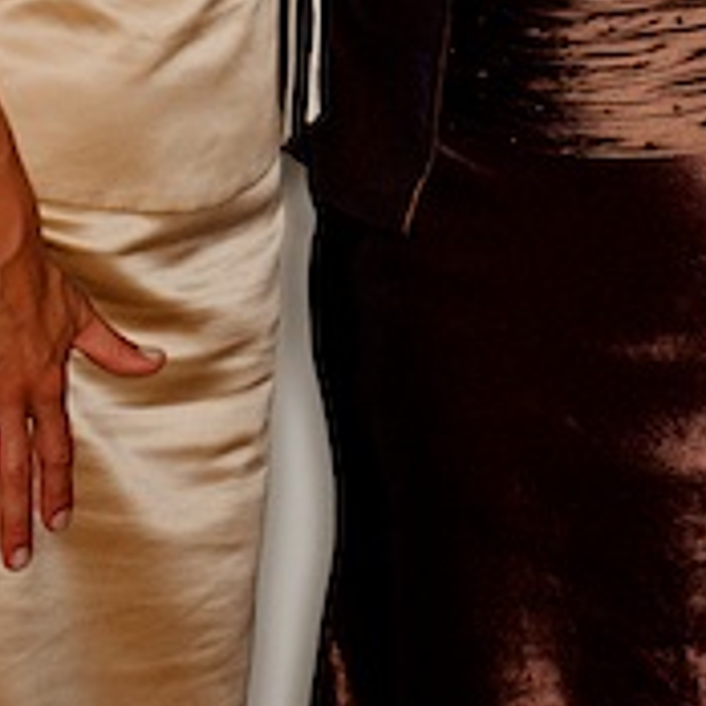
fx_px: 6069
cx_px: 1554
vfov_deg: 6.6
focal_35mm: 263
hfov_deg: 6.4
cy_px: -422
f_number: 16
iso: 200
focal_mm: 40
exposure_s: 1/250
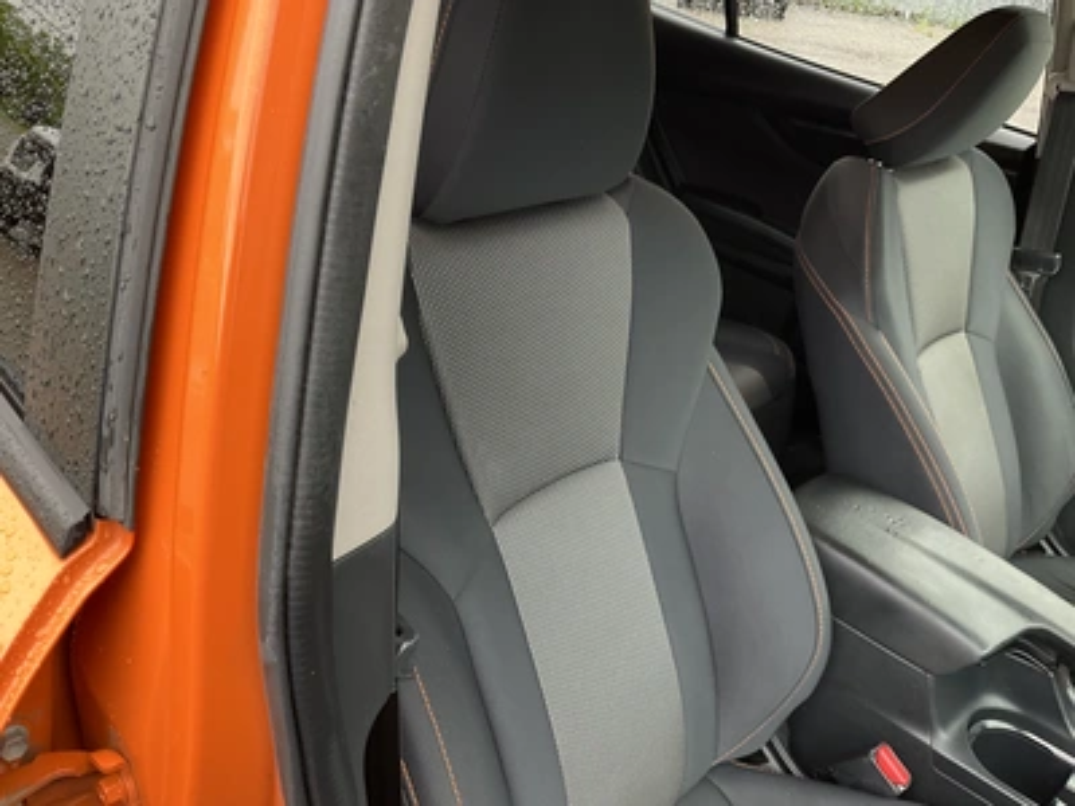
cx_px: 538
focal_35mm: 29
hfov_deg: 61.7
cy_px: 403
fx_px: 901
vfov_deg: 48.2
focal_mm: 3
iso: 64
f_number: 1.8
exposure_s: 1/83
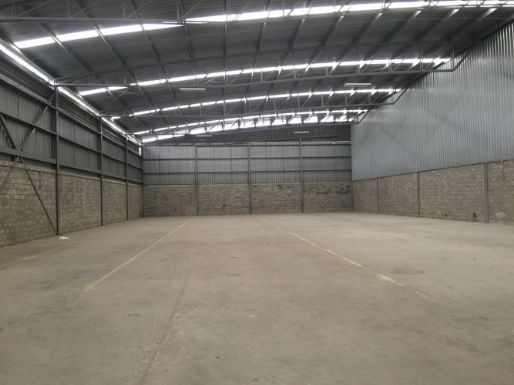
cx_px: 257
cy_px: 192
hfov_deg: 61.7
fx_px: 431
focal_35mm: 29
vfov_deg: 48.2
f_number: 2.2
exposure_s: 1/15
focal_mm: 4.15
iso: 64
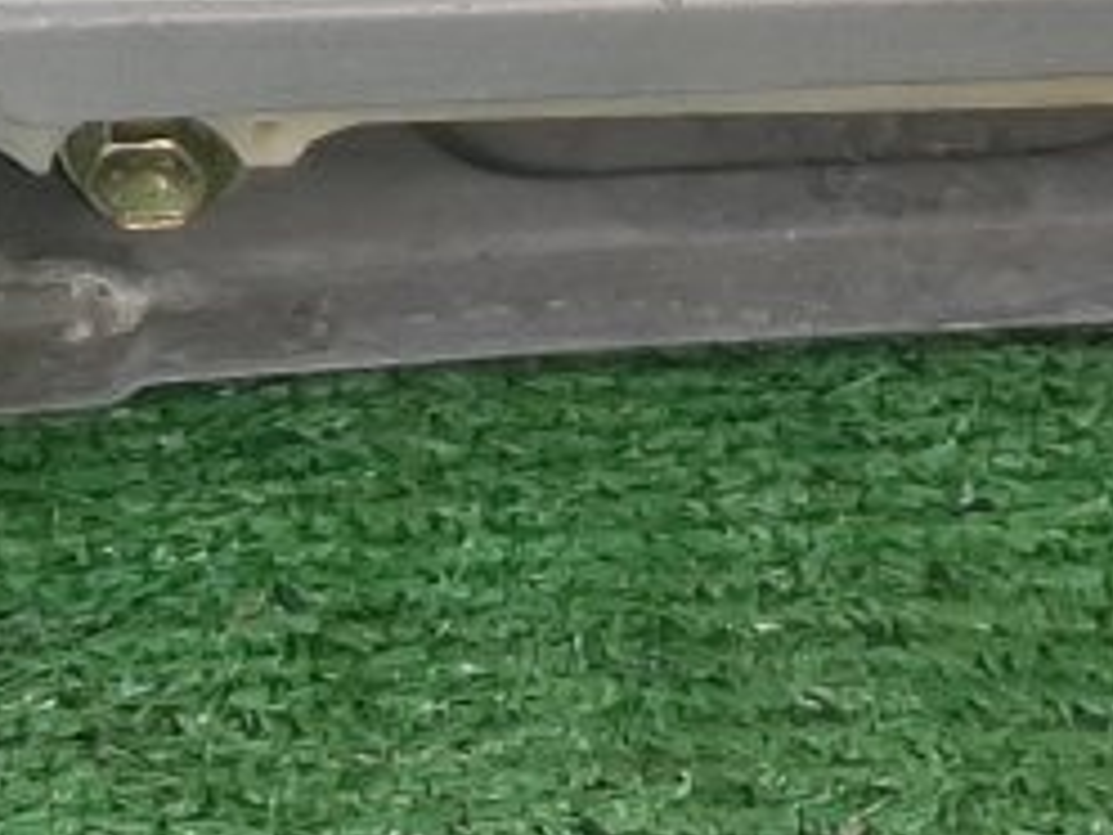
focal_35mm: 151
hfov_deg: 12.9
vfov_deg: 9.6
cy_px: -292
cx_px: 1046
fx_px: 4855
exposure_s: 1/50
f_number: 1.7
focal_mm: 3.93
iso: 114
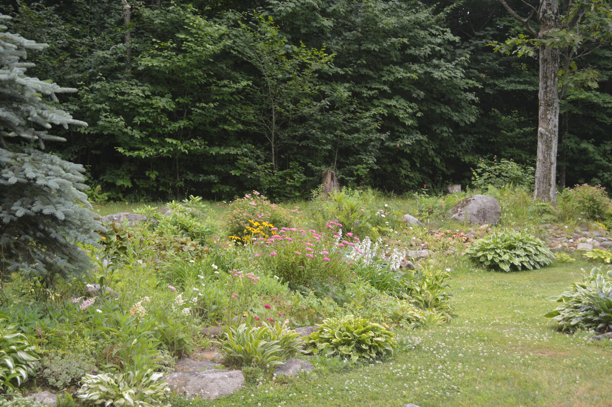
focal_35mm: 52
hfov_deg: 37.9
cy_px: 204
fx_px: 892
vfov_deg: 25.7
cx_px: 306
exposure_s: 1/125
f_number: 5
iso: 140
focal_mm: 35
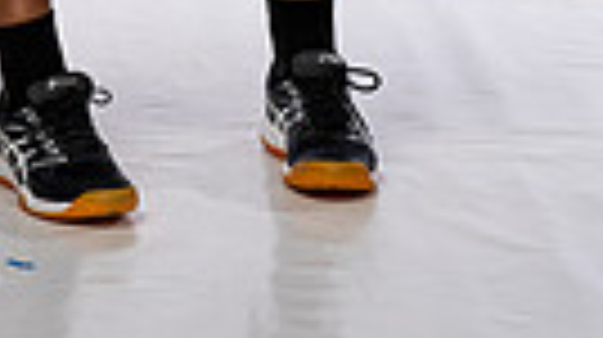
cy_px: -595
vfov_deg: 6.1
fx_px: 2986
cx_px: 162
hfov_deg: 11.5
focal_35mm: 187
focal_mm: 53
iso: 200
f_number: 7.1
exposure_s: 1/250
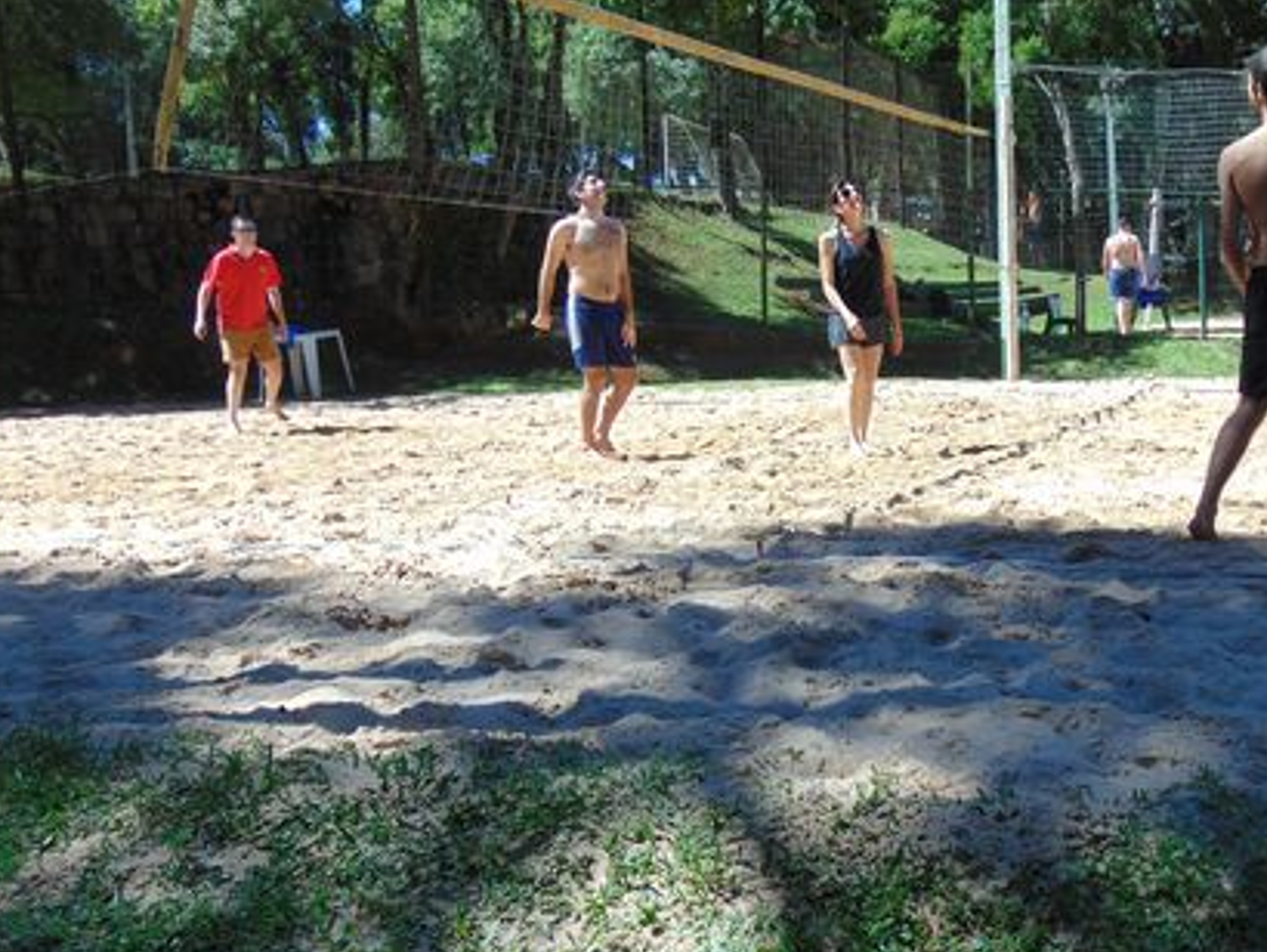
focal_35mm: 39
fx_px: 1428
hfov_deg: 47.0
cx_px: 853
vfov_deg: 36.8
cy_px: 442
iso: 80
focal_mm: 4.5
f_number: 3
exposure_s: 1/500
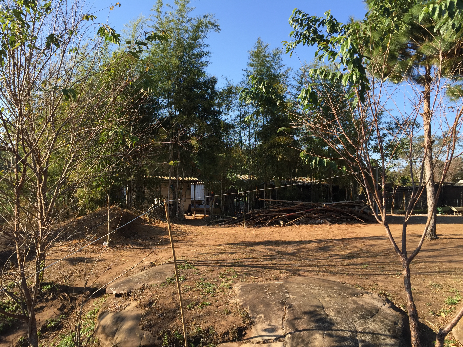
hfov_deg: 61.7
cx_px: 232
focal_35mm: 29
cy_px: 174
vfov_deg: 48.2
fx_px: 388
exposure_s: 1/719
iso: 32
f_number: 2.2
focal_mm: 4.15
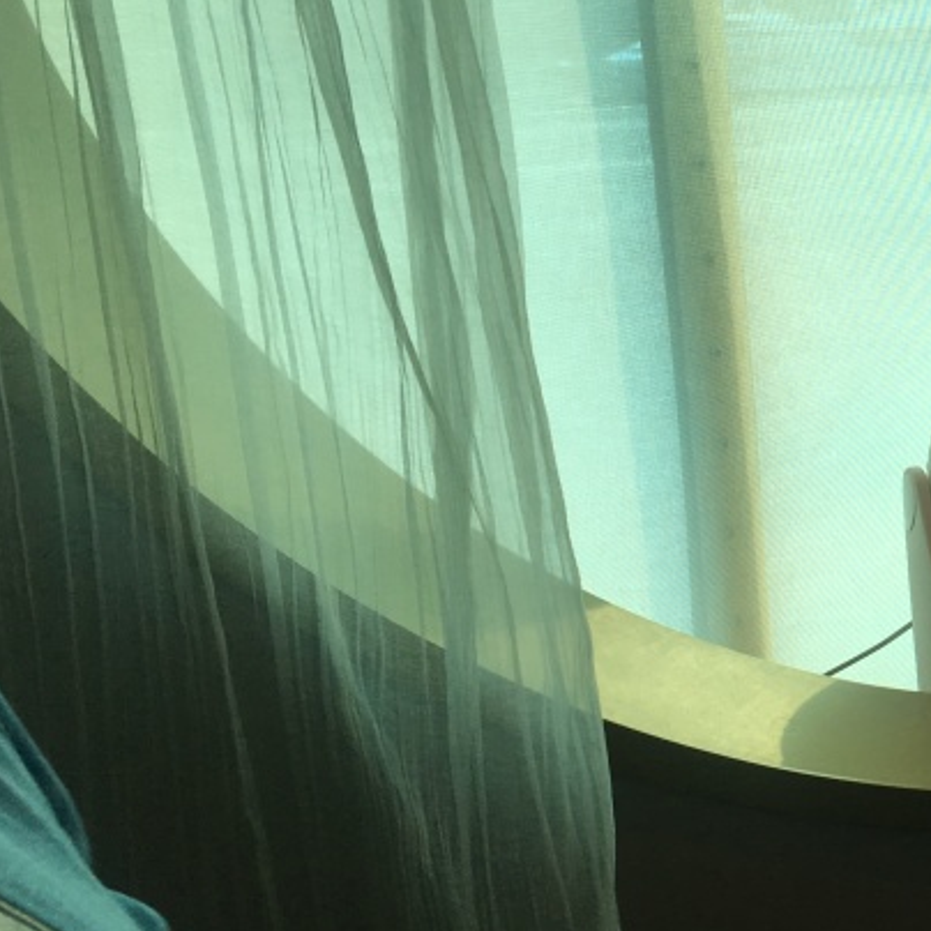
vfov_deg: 26.4
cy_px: 548
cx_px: 1097
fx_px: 1978
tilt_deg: -15.1
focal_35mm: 65
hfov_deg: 24.2
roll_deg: +2.2
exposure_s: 1/60
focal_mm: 4.15
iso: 25
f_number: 2.2
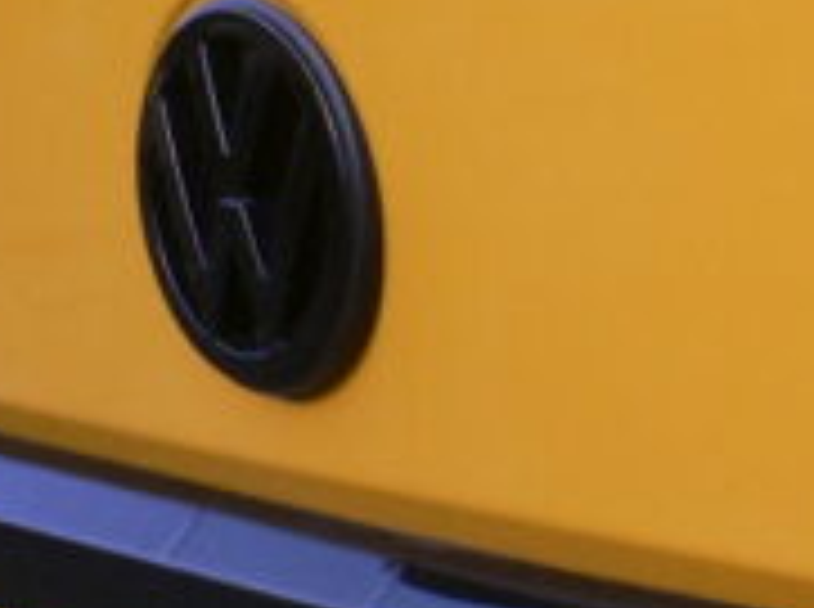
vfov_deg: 9.5
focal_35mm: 155
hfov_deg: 11.8
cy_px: 473
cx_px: 1444
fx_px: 3638
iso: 80
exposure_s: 1/250
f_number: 2.8
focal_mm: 5.8
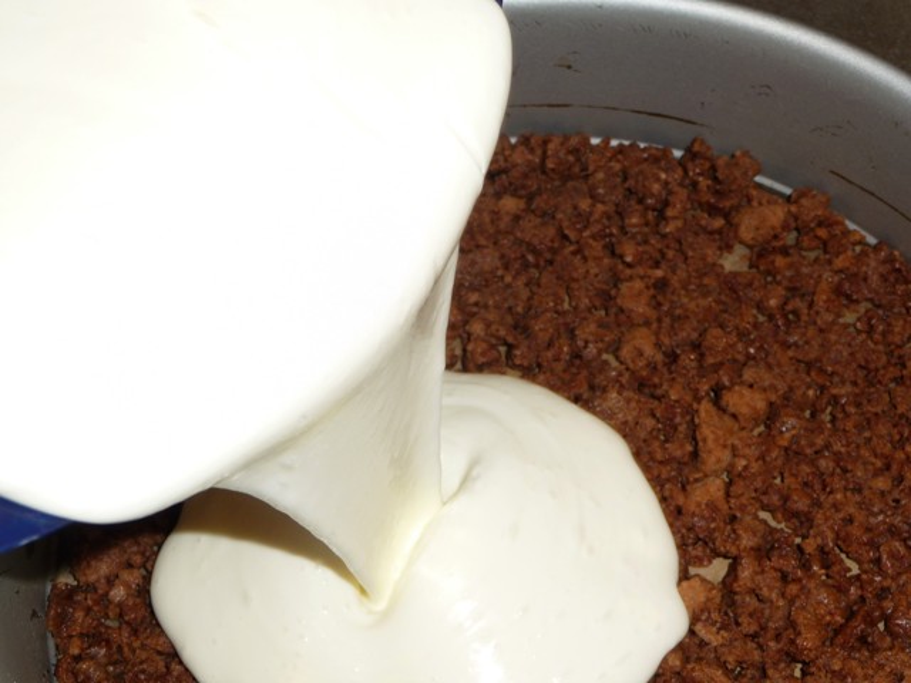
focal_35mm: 55
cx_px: 456
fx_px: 1447
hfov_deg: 34.9
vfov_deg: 26.6
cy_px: 342
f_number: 4.3
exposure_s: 1/30
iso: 100
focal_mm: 9.3
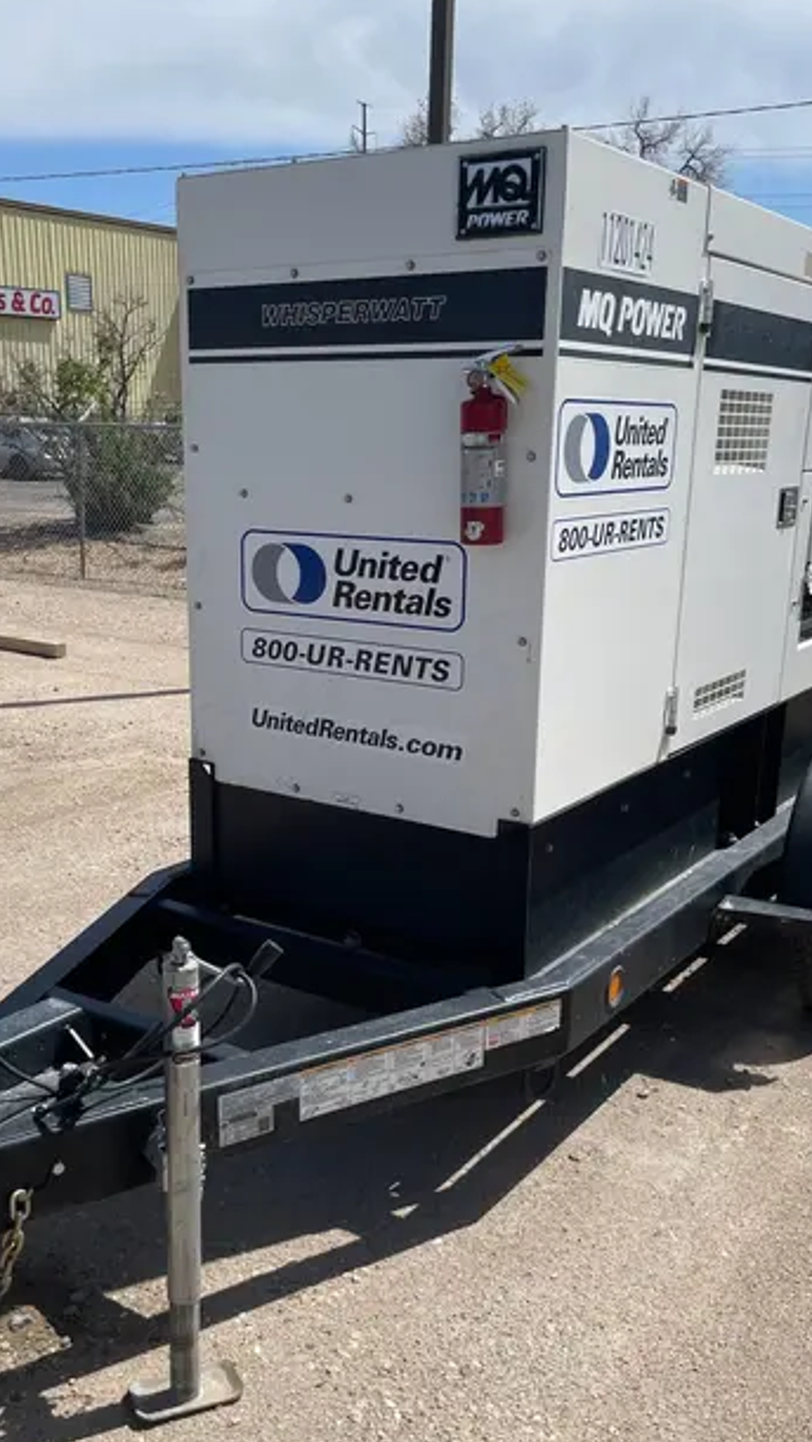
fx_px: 1301
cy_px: 792
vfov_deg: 57.9
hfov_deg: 34.6
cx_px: 354
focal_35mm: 34
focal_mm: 4.2
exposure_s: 1/4292
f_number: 1.6
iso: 32
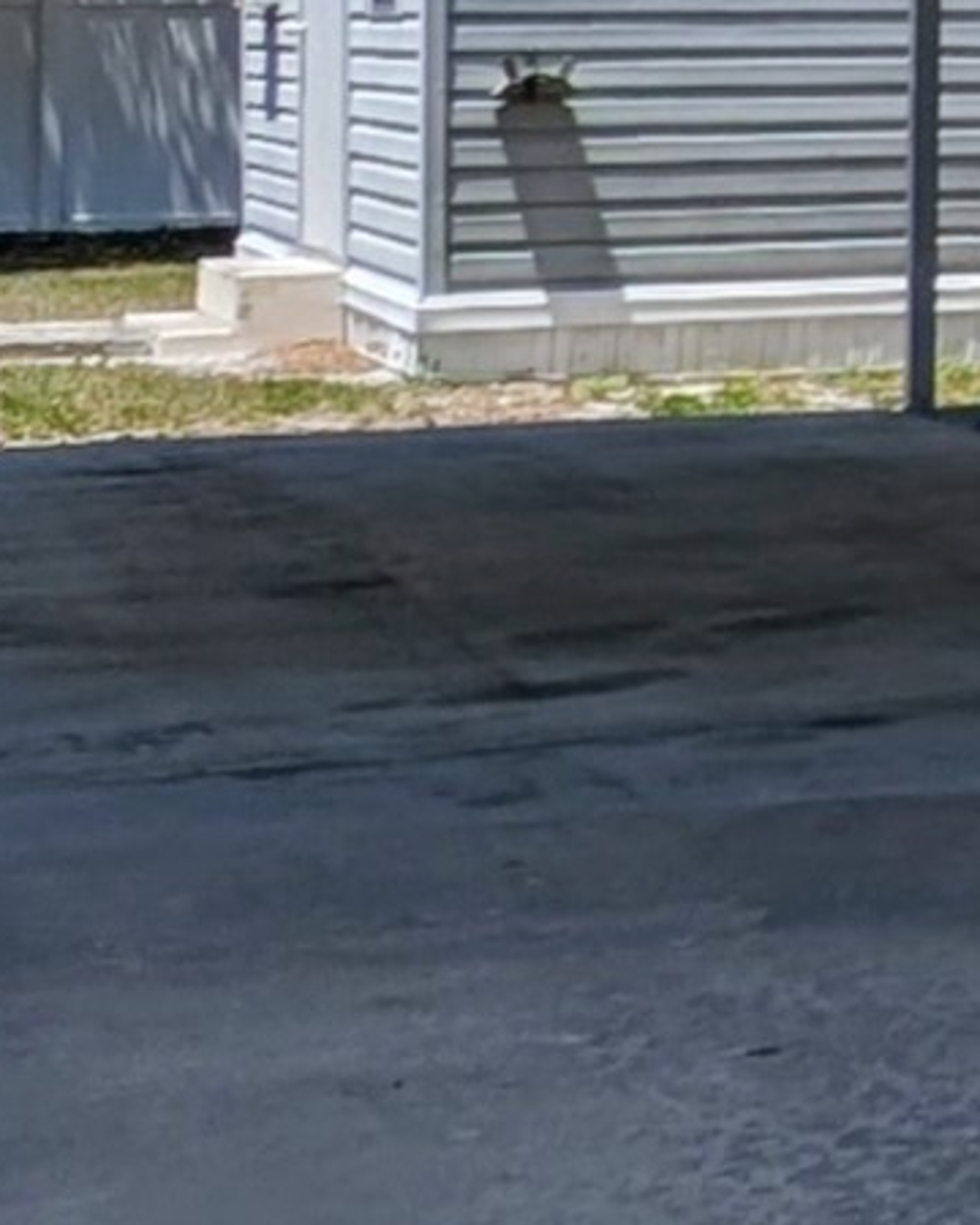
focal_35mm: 106
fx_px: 3843
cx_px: 2344
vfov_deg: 17.6
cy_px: -44
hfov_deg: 11.8
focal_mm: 2.23
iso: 38
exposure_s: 1/2242
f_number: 1.95
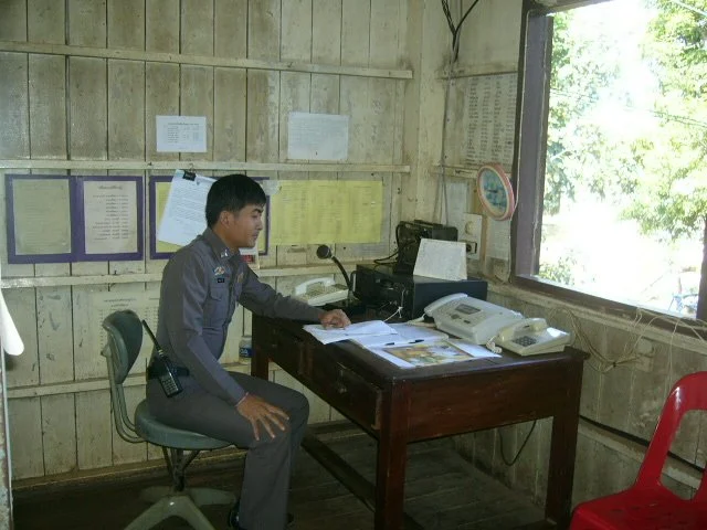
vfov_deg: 40.7
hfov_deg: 52.6
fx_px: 715
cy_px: 265
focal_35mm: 35
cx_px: 354
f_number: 2.8
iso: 100
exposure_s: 1/60
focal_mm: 5.8
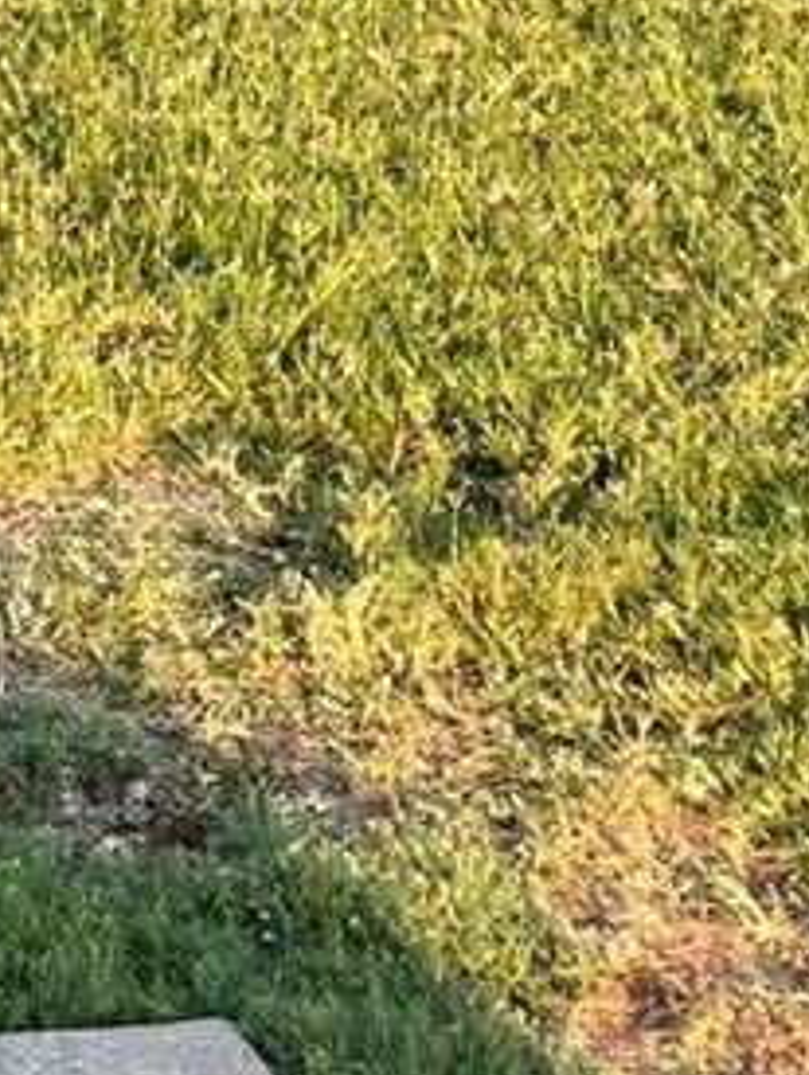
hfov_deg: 9.3
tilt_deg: -4.9
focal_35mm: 145
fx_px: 4508
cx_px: -1043
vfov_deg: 12.0
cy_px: -1114
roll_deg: +1.6
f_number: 1.6
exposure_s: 1/421
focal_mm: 4.2
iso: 32
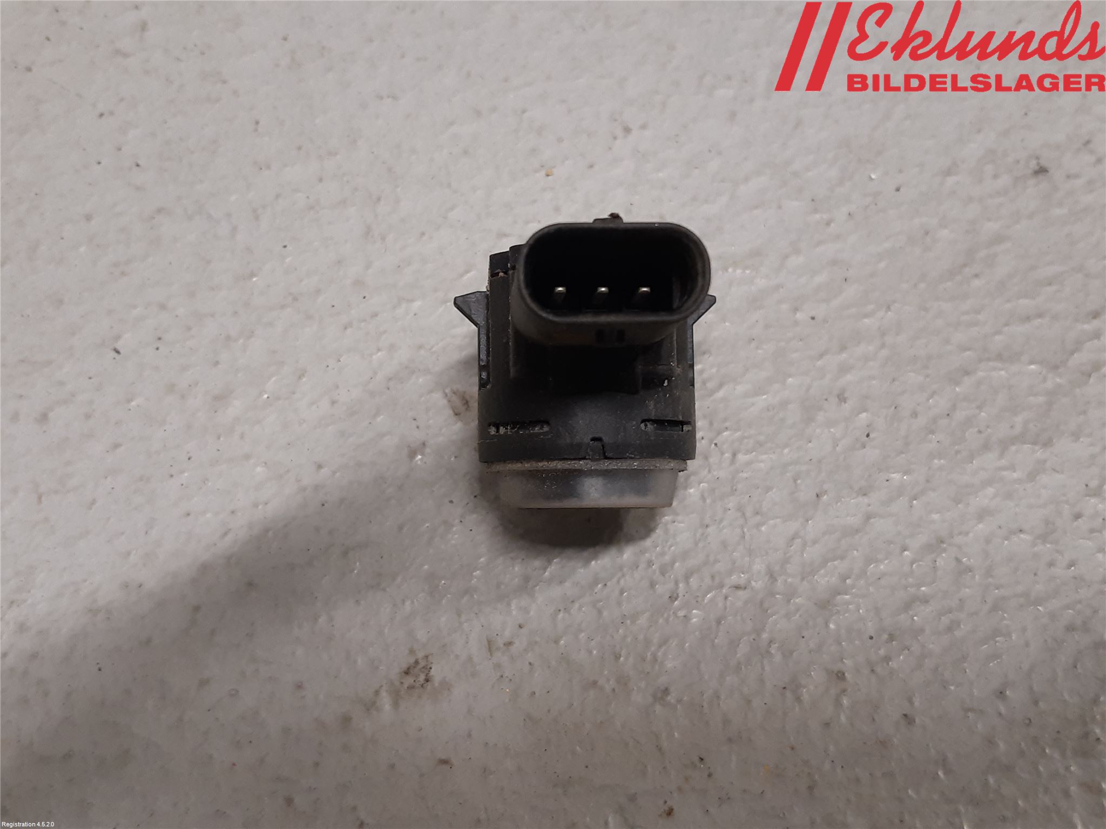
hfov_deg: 67.3
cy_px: 414
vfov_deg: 53.1
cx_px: 553
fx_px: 831
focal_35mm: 26
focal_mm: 3.93
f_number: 1.7
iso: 125
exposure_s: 1/50
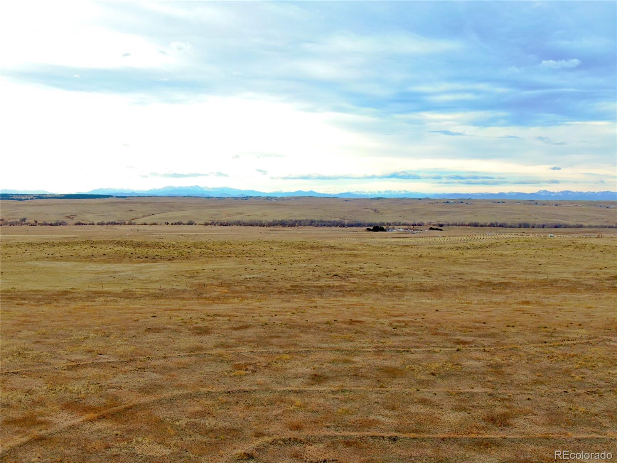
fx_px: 856
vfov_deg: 30.3
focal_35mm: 48
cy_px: 232
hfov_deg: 39.7
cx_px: 308
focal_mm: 8.6
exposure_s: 1/200
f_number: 3.8
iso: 100
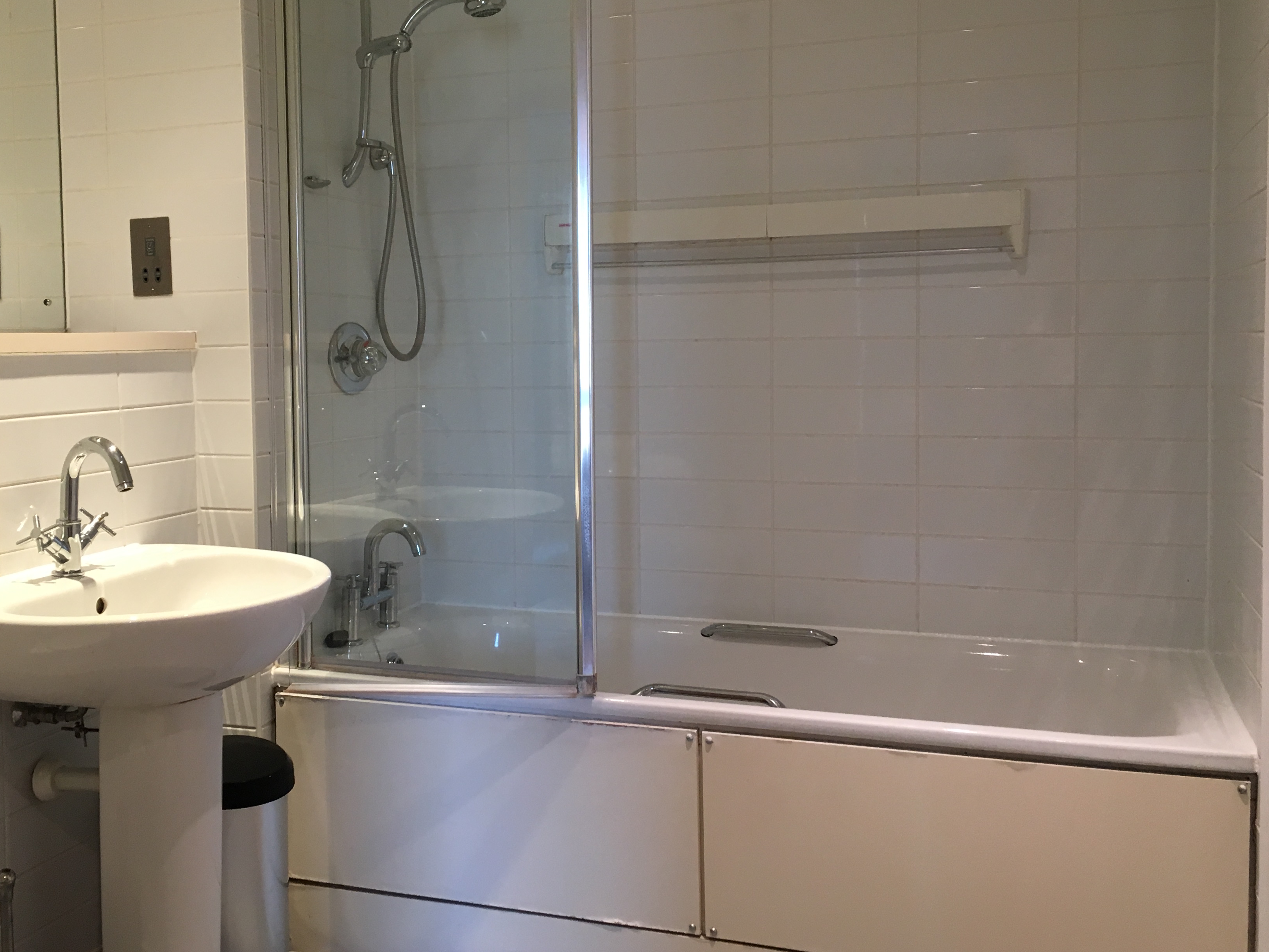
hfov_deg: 51.1
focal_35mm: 36
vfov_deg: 39.6
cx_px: 534
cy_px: 411
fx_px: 1320
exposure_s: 1/33
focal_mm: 4.15
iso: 100
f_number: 2.2
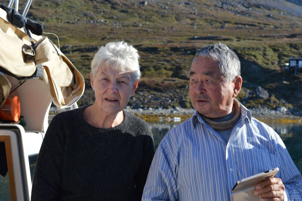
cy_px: 100
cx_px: 151
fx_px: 440
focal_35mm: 52
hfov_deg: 37.9
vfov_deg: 25.7
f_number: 7.1
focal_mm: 35
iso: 100
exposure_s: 1/200
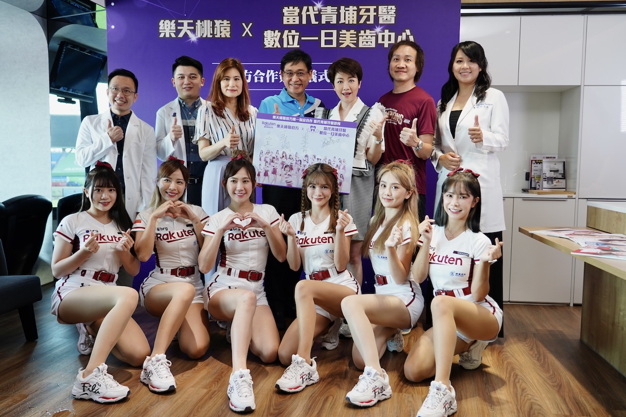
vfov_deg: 43.6
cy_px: 208
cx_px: 313
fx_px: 522
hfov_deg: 61.9
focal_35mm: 30
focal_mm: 30
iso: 800
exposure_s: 1/200
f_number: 4
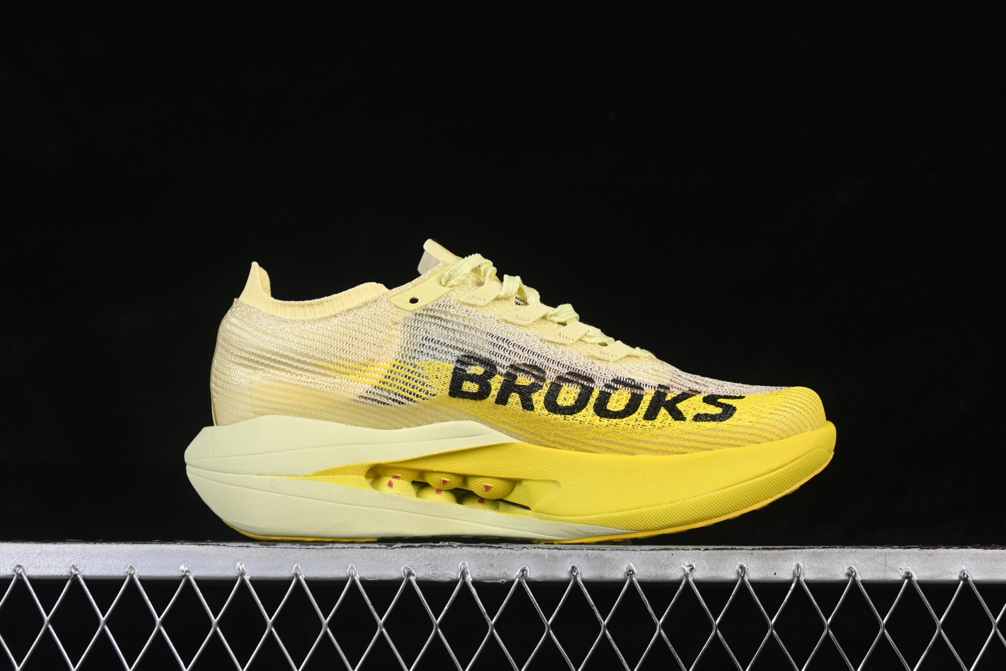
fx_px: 2096
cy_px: 336
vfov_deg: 18.2
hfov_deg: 27.0
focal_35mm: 75
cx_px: 503
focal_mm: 50
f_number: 8
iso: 160
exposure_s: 1/80
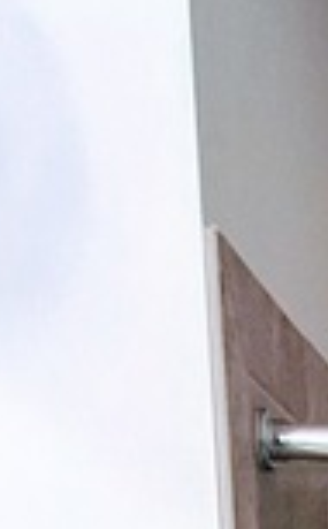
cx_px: 901
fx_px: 1724
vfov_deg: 13.6
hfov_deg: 9.2
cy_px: 1193
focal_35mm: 120
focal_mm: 1.64
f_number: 2.2
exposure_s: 1/40
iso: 40
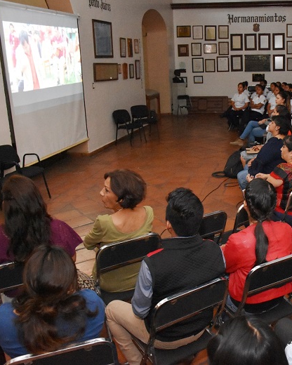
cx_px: 251
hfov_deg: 36.3
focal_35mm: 39
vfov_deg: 46.8
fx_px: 421
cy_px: 179
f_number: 4
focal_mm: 18
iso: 6400
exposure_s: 1/60
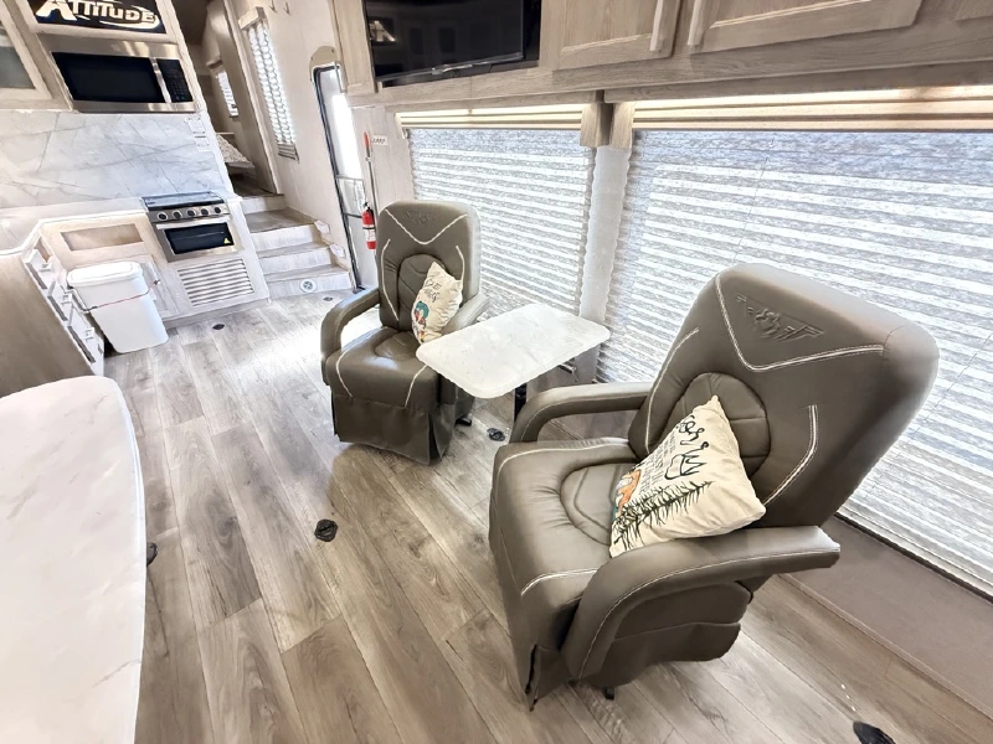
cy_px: 372
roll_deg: +0.5
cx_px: 496
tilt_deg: -31.5
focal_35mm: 14
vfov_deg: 85.7
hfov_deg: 102.1
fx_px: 402
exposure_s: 1/60
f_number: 2.2
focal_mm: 2.22
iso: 1250
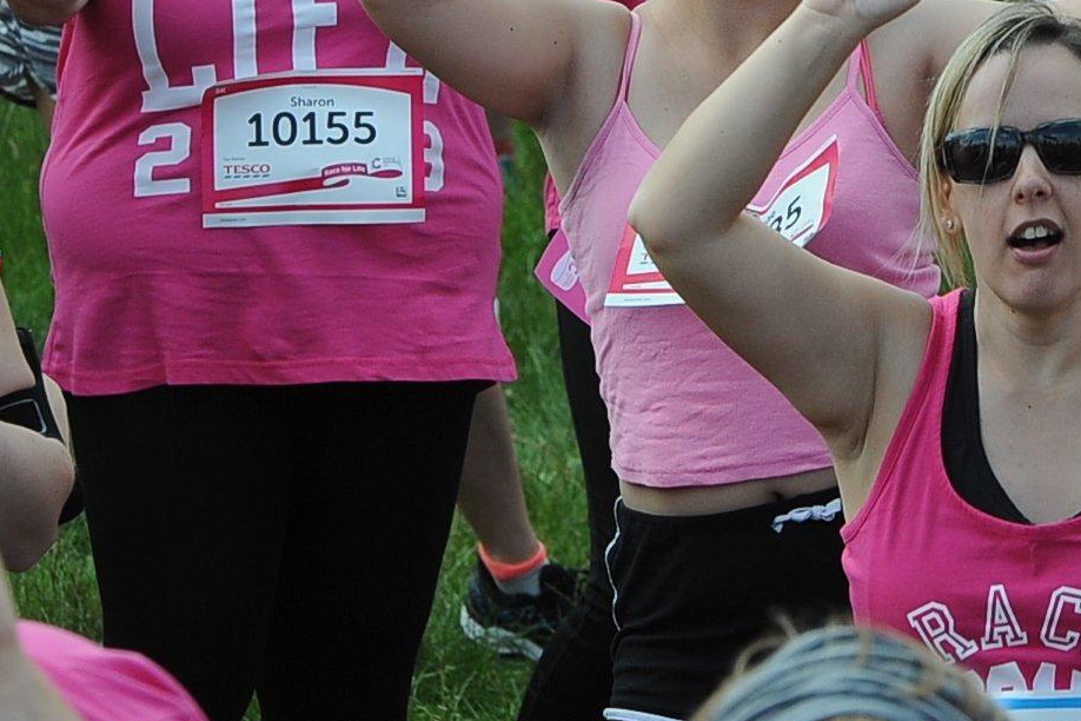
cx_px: 549
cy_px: -67
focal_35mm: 520
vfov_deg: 2.6
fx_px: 15613
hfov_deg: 4.0
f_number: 8
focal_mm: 150
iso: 500
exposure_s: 1/500
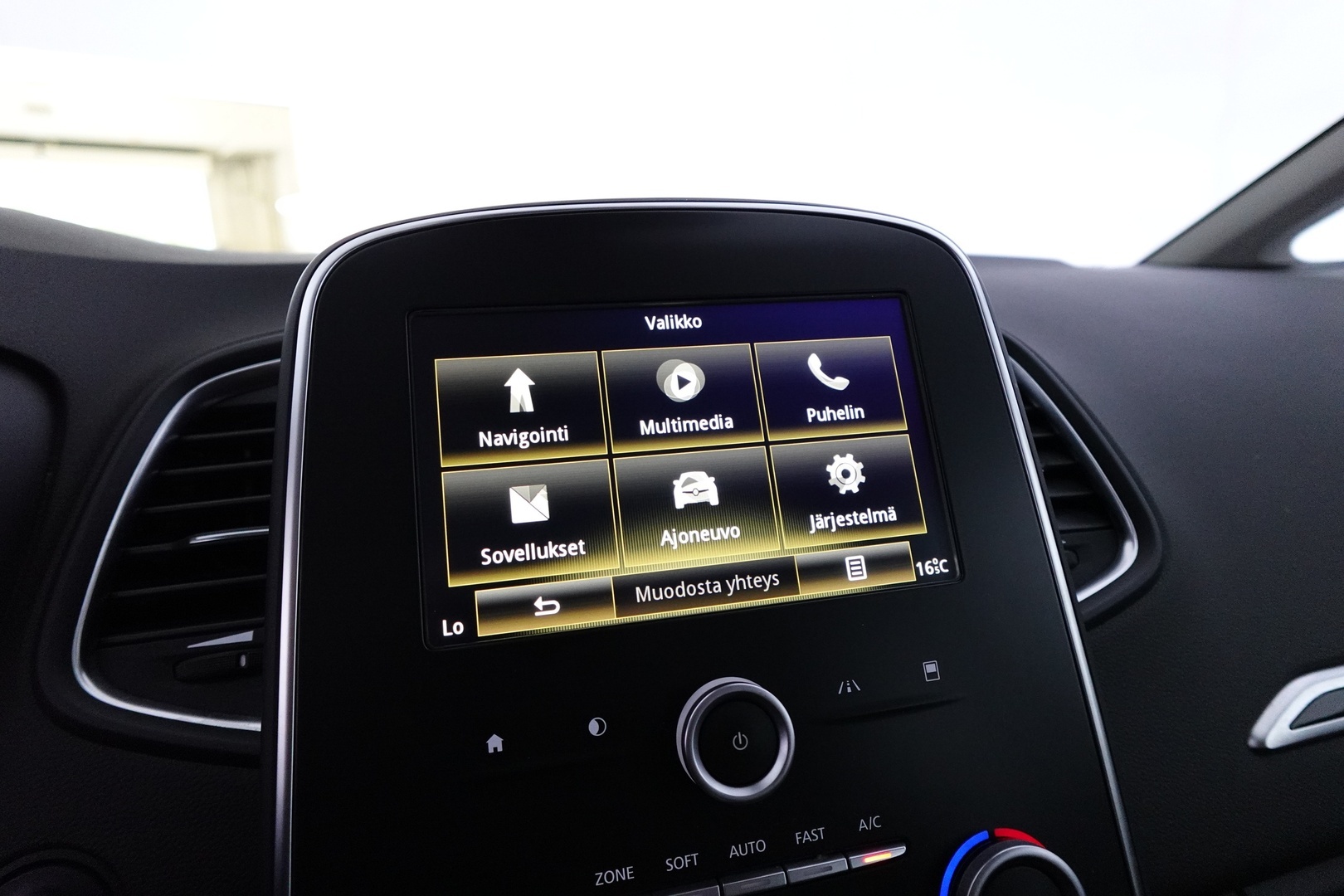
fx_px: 747
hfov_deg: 84.0
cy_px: 448
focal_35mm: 20
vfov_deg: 61.9
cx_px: 672
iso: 1600
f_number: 2
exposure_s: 1/100
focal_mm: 7.6
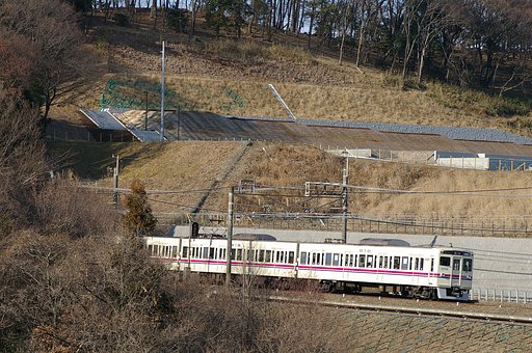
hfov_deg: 10.3
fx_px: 2944
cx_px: 266
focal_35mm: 200
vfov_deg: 6.9
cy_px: 176
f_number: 6.7
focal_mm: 133
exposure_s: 1/500
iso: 200
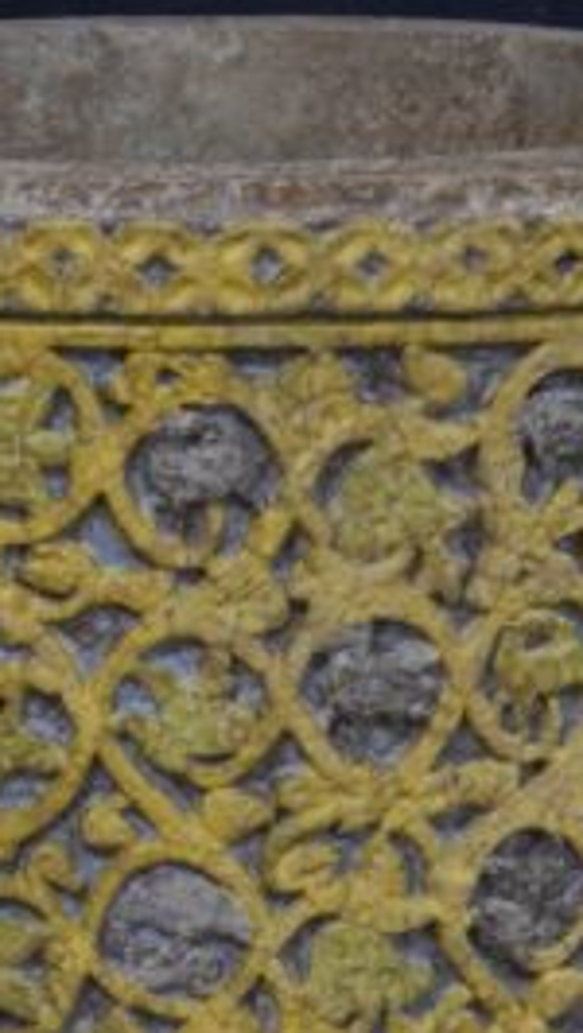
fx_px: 4224
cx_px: -497
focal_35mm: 154
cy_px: 932
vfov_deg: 13.8
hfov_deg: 7.6
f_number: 3.7
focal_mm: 8.6
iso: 200
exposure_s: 1/30
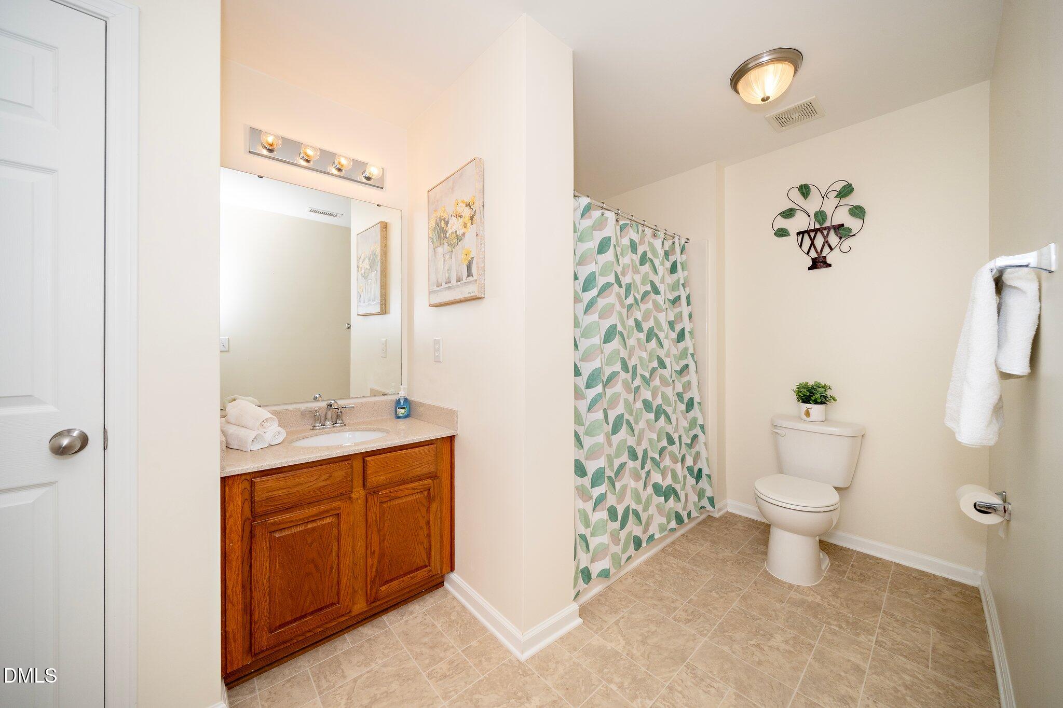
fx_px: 354
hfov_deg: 112.6
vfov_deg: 90.0
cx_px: 532
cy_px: 354
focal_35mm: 12
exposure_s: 1/25
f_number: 11
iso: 640
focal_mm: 12
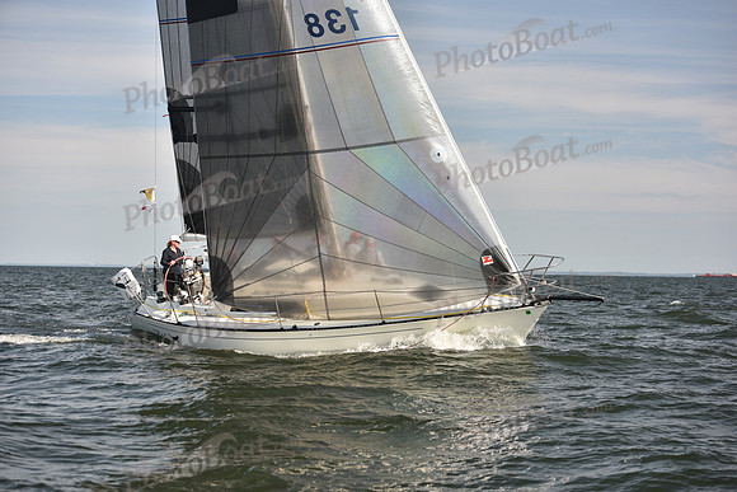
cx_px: 368
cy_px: 246
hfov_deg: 28.8
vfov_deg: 19.5
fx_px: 1433
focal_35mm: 70
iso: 250
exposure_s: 1/640
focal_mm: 70
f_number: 4.5
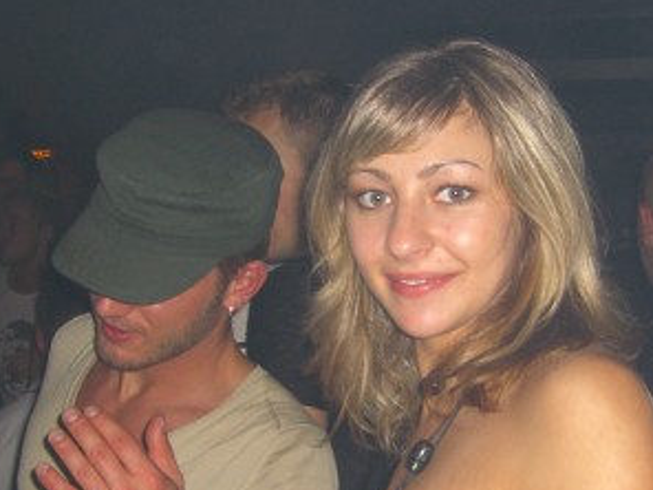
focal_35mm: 77
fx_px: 1453
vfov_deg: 19.0
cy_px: 366
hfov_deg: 25.3
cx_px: 379
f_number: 2.8
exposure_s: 1/60
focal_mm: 7.9
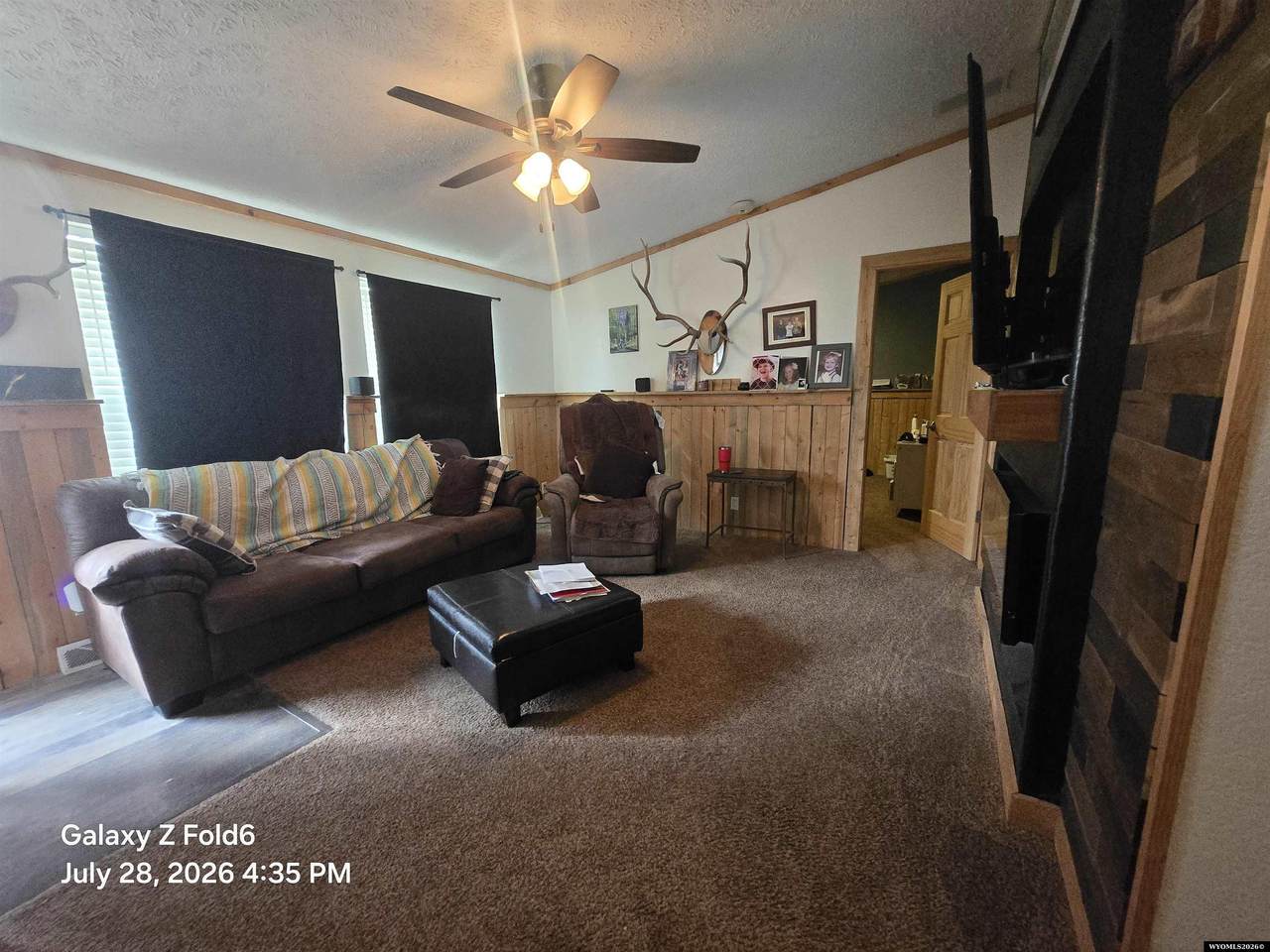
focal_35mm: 13
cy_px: 476
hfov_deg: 106.2
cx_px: 635
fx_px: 477
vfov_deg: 89.9
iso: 1000
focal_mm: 1.7
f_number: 2.2
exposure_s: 1/60
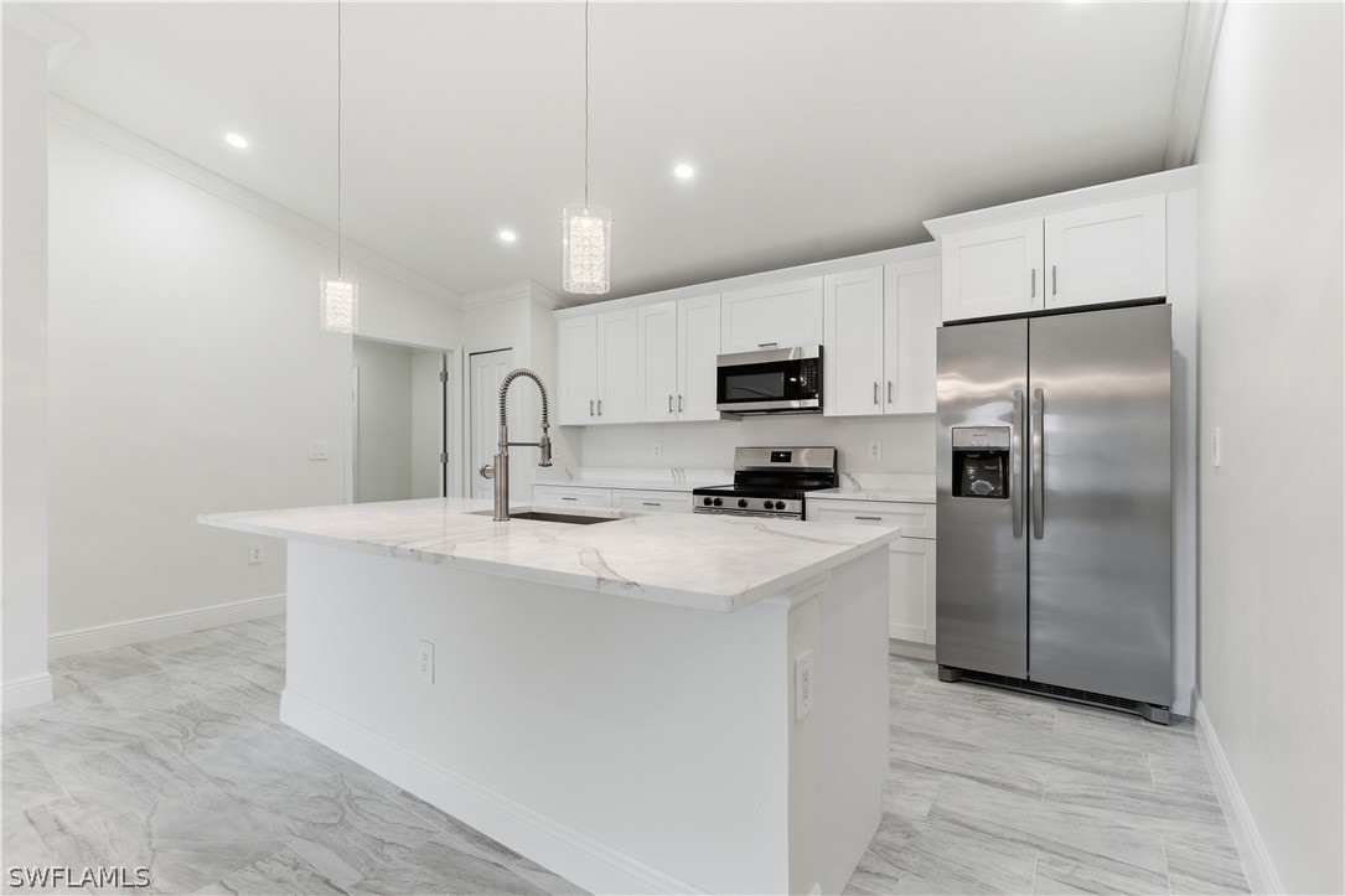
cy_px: 448
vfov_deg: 73.7
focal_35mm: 16
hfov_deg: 96.7
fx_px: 598
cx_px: 672
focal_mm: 16
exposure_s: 1/40
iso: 200
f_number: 8
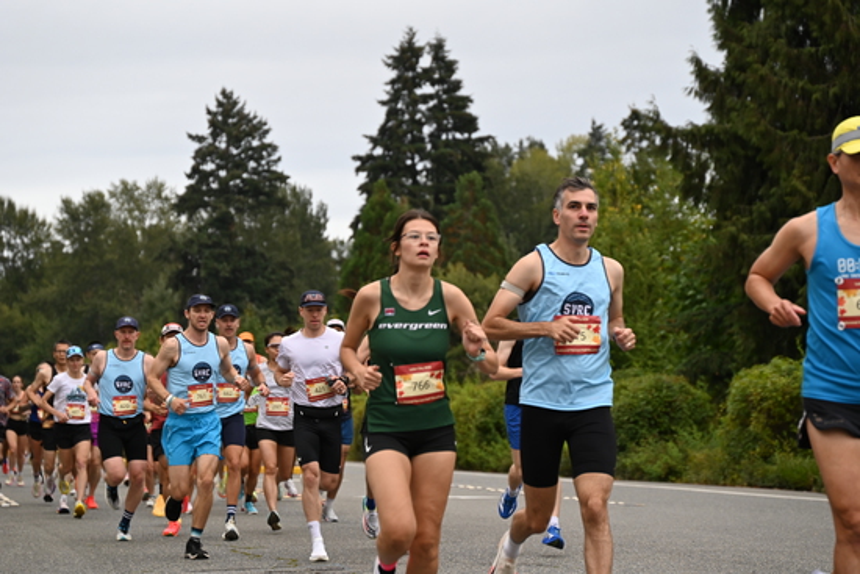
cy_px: 287
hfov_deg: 14.6
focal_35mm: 140
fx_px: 3345
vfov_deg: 9.8
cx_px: 430
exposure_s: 1/250
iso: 640
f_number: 6.3
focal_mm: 140
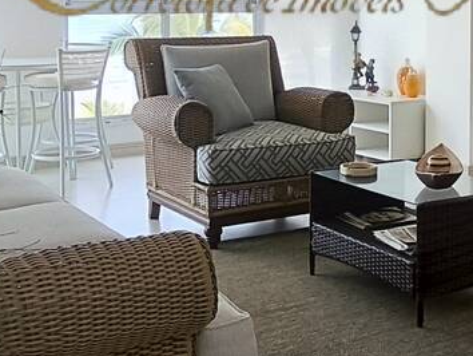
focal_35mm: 65
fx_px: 889
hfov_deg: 29.2
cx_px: 367
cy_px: 4
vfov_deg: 21.8
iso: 50
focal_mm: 1.65
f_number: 2.2
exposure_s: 1/199
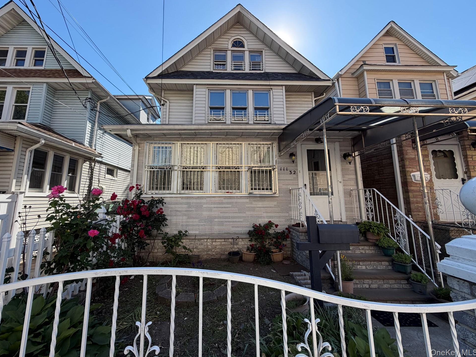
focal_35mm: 15
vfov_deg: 81.7
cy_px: 167
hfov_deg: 98.1
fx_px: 206
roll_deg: +0.0
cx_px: 226
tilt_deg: +9.0
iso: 40
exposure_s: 1/658
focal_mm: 2.22
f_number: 2.2
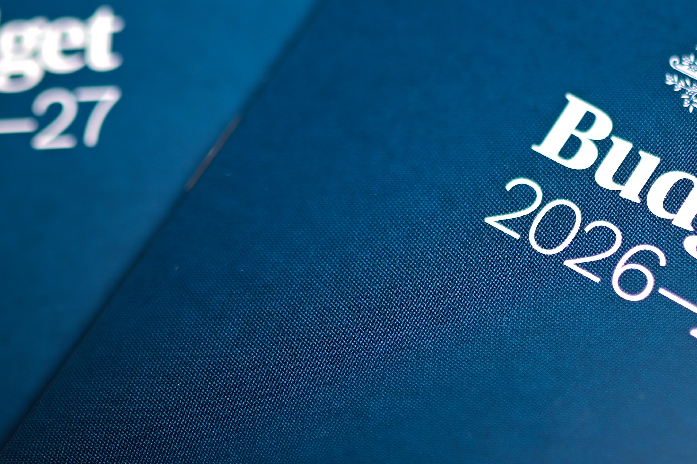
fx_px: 1026
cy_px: 119
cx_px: 334
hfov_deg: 37.5
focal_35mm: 53
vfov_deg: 25.2
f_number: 1.8
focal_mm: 35
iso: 32
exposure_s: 1/200
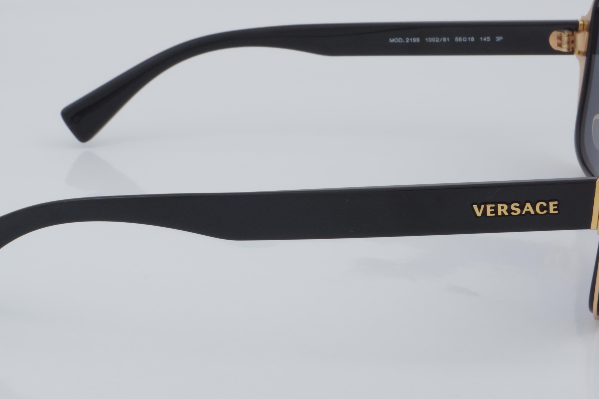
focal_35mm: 101
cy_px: 153
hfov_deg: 20.2
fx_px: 1680
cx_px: 287
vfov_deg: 13.5
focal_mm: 50
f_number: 32
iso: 100
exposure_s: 1/4
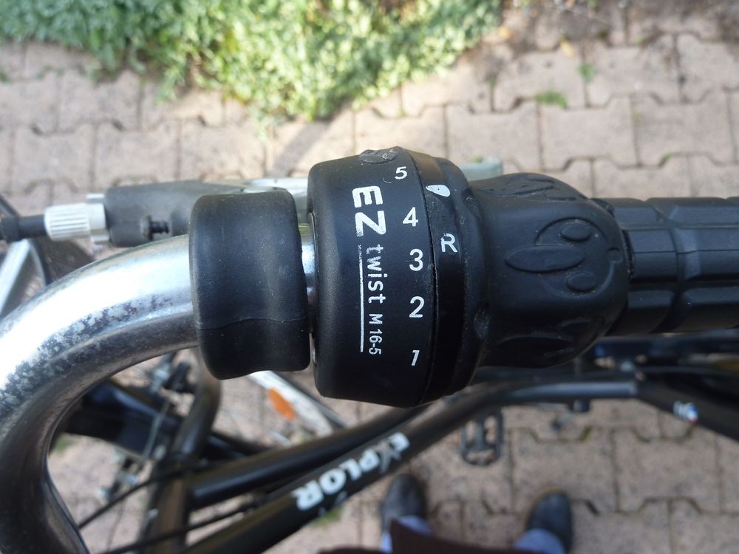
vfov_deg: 54.9
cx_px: 370
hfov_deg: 69.4
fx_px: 534
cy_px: 277
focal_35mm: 25
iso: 80
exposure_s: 1/40
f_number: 3.3
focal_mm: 4.1
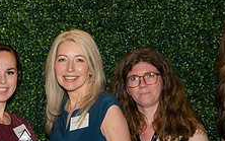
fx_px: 767
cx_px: 35
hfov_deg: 16.5
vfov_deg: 10.5
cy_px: 103
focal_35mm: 125
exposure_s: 1/160
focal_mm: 47
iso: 800
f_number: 5
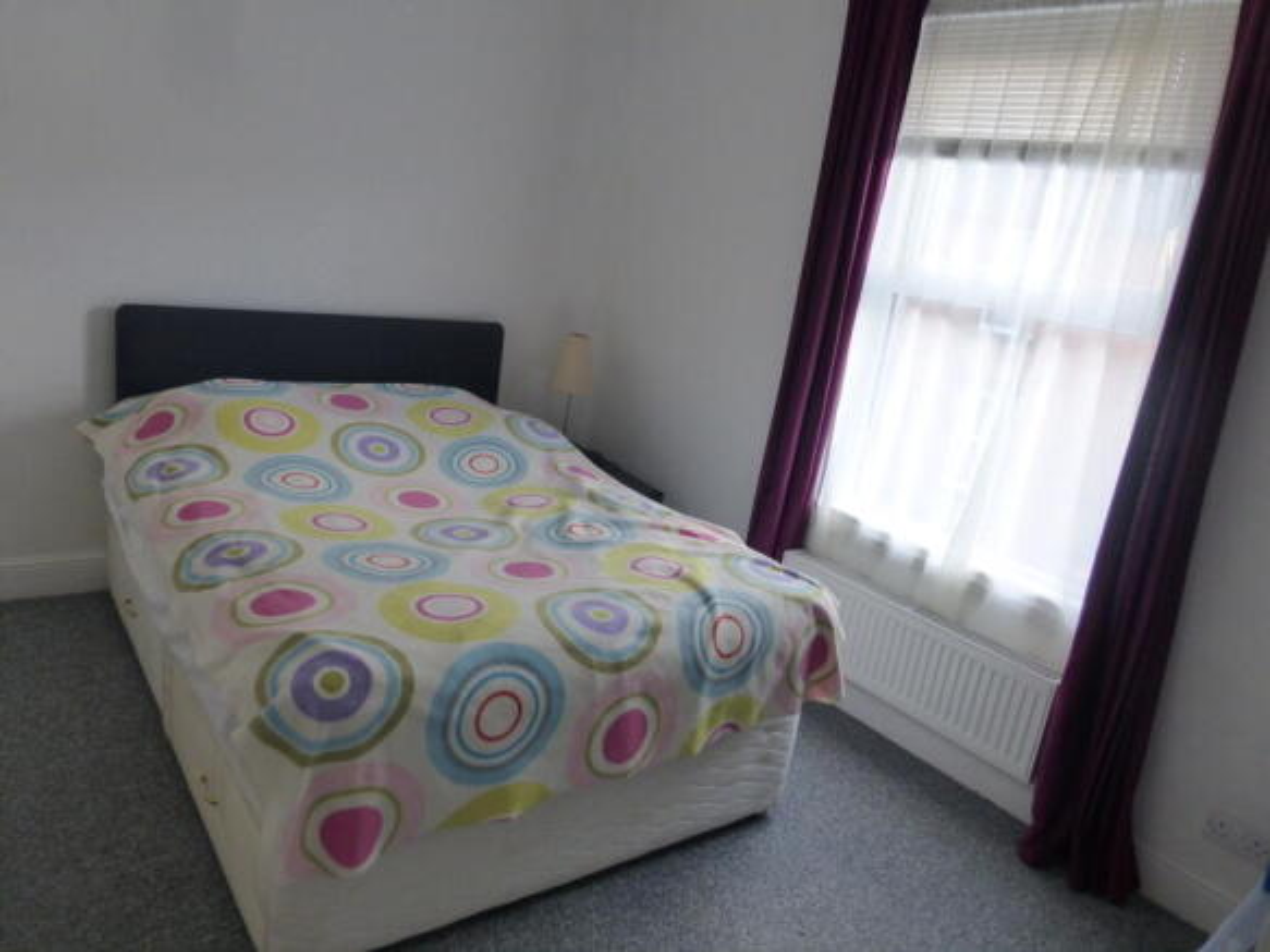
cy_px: 476
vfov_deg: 54.9
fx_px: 917
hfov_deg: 69.4
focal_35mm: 25
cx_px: 635
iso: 400
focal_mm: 4.3
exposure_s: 1/60
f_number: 3.3
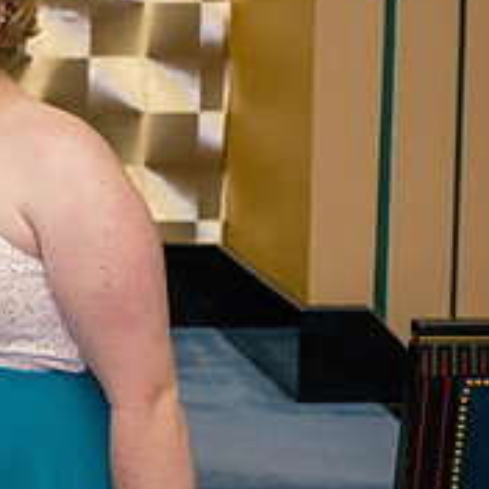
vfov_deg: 11.1
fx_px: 2525
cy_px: 168
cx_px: -302
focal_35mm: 158
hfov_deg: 10.6
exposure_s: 1/160
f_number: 5
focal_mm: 50
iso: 800
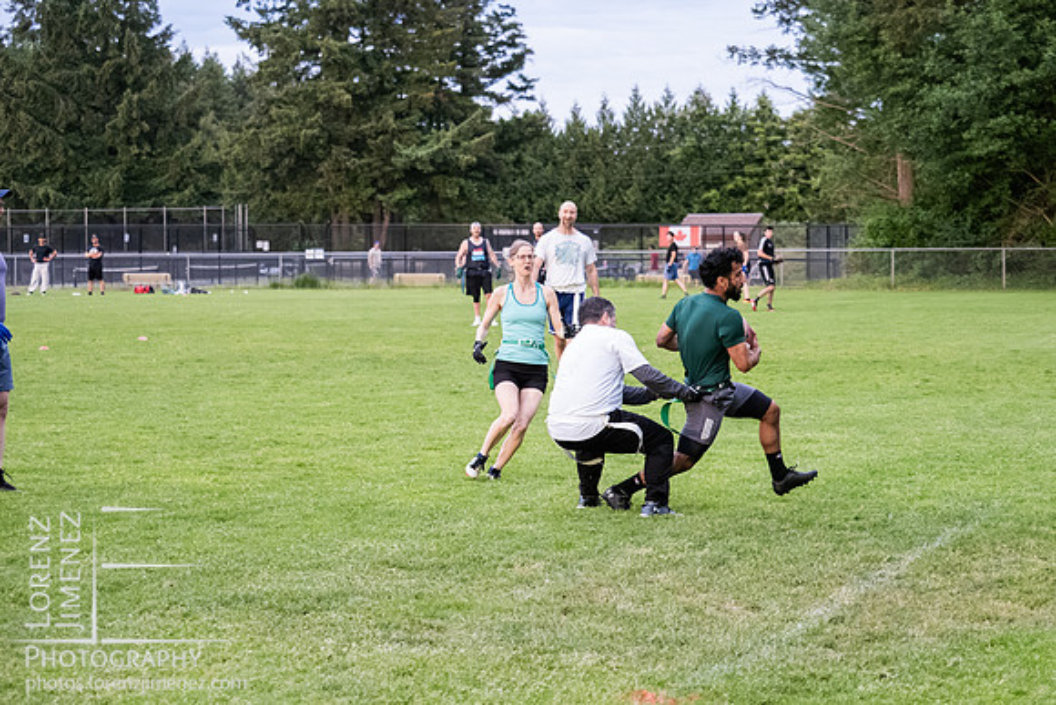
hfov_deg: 24.1
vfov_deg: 16.2
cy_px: 352
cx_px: 528
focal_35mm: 84
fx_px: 2477
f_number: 2.8
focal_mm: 40
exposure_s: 1/1250
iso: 4000
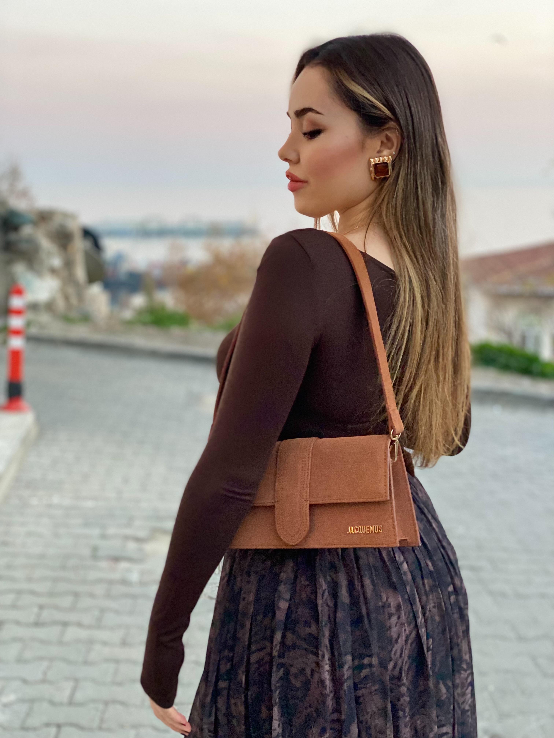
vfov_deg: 36.8
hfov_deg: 28.0
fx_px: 1110
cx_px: 277
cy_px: 369
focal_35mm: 52
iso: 250
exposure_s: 1/120
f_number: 2
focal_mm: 6
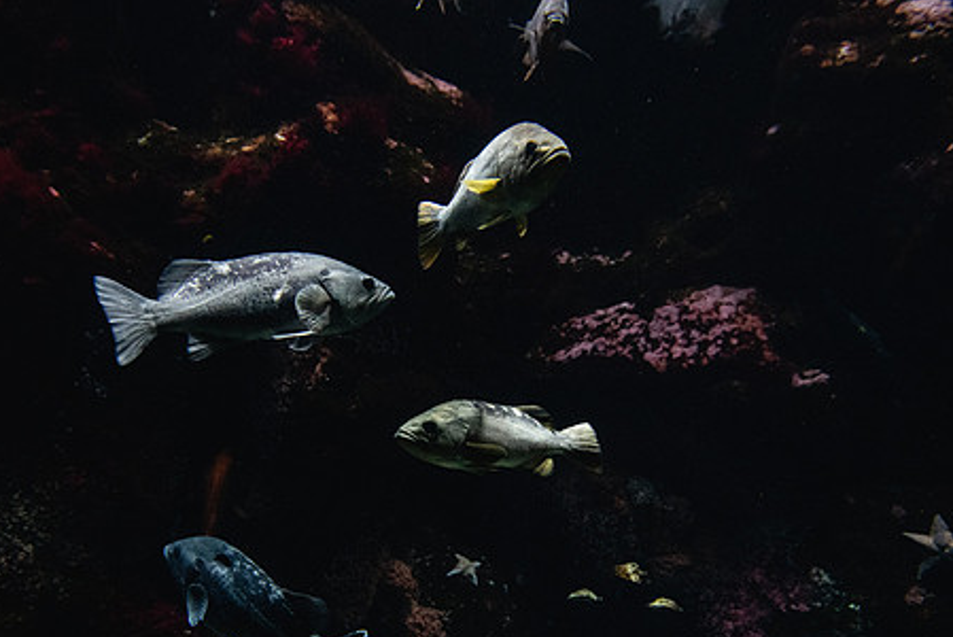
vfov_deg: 42.1
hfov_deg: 60.2
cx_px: 450
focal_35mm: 31
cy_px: 394
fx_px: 821
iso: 8000
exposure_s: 1/1250
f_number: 3.5
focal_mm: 24
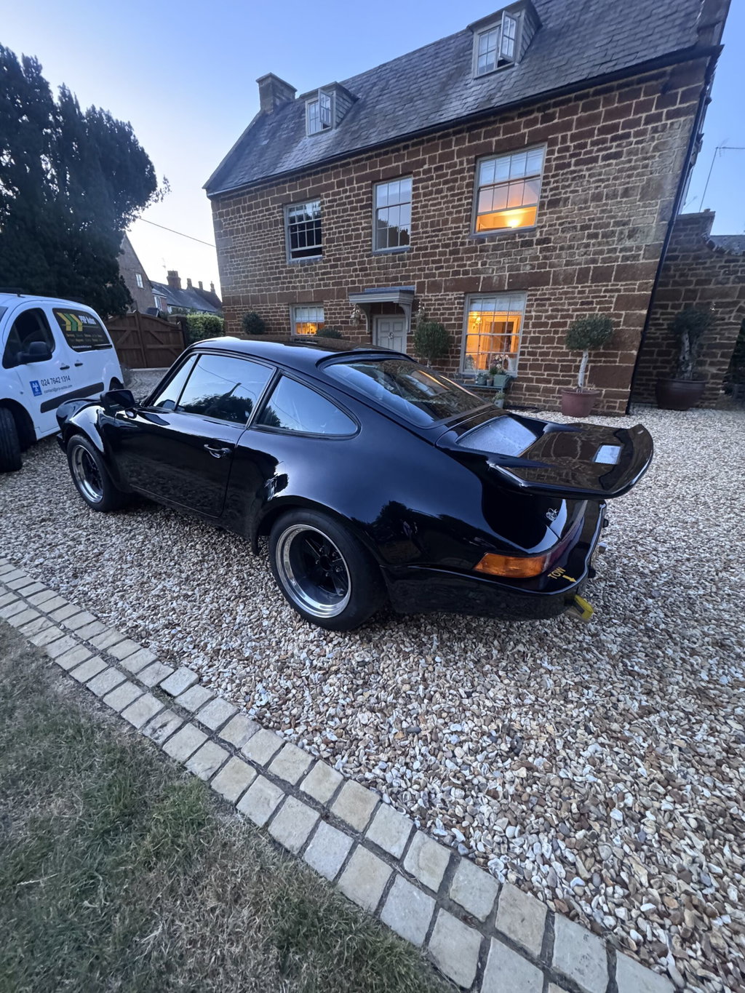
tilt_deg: -21.2
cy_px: 496
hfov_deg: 85.7
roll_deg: -0.4
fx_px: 402
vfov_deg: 102.1
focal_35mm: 14
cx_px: 372
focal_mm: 2.22
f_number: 2.2
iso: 1000
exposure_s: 1/33
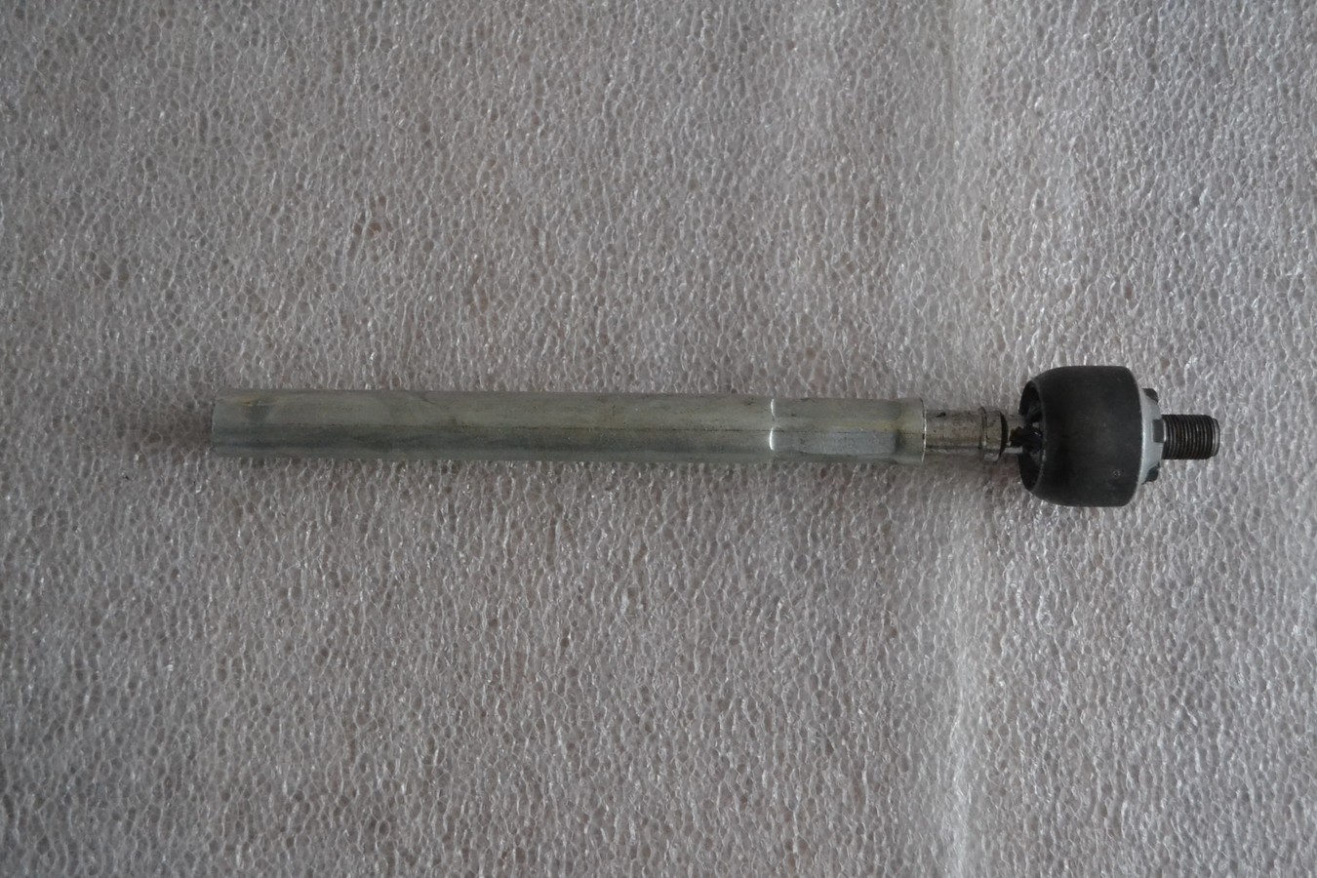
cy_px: 439
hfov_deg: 49.6
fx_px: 1427
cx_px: 658
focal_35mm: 39
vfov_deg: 34.2
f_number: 4.2
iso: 3200
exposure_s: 1/60
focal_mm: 26
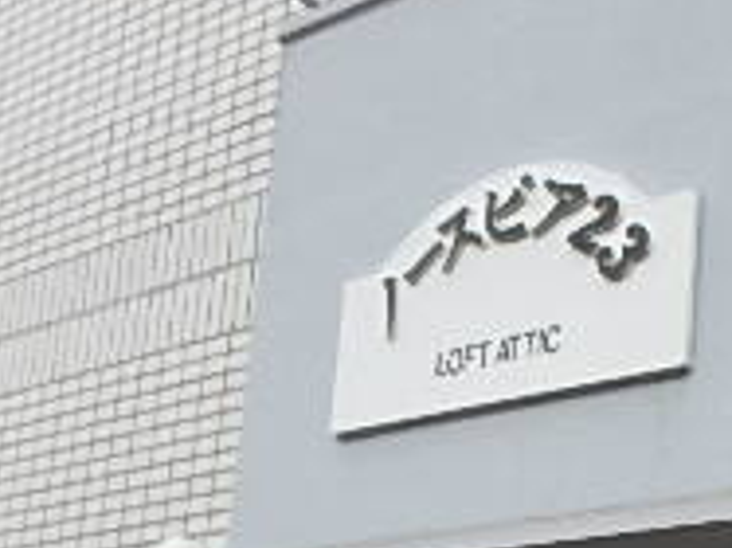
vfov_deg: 18.8
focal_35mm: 72
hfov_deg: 25.8
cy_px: 728
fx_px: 1522
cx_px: 712
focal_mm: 3.7
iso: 200
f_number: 3.5
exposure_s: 1/60
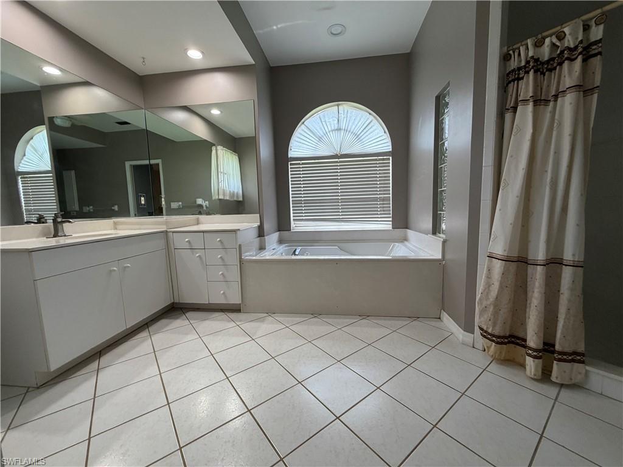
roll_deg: +1.9
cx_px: 312
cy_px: 234
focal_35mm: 14
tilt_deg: -6.5
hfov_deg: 102.1
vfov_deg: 85.7
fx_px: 252
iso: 250
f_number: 2.2
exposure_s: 1/120
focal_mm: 2.22
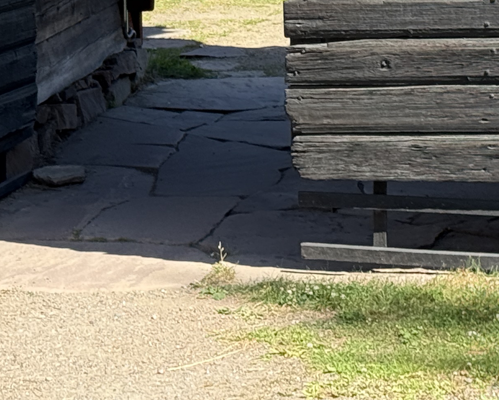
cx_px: 245
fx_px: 2289
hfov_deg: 12.4
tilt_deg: -1.6
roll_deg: -0.2
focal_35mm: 155
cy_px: -173
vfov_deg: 9.7
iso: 100
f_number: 1.78
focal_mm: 6.76
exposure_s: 1/1403
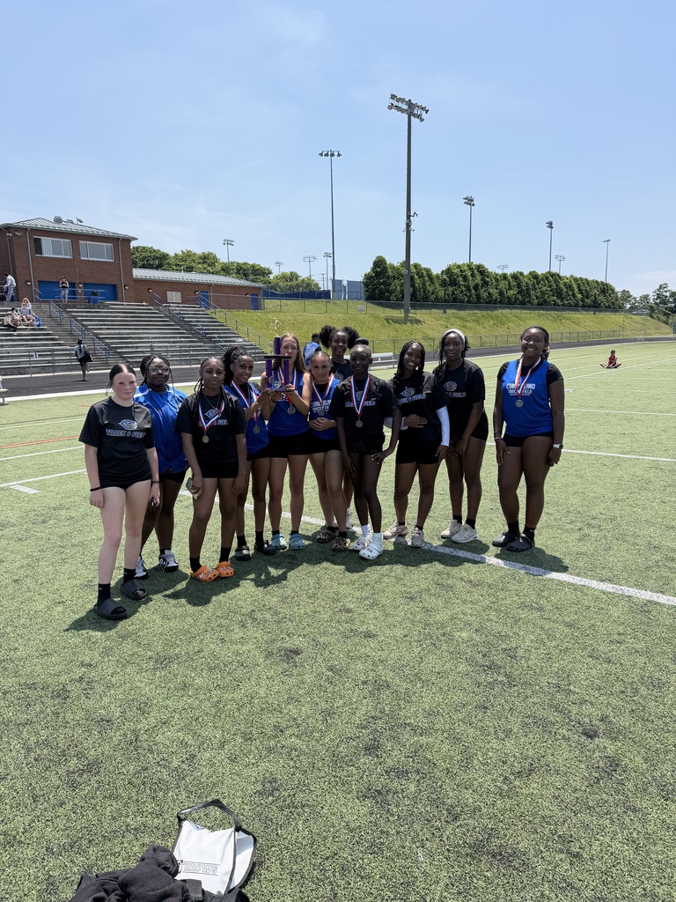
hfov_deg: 56.8
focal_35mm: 24
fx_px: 625
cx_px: 338
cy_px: 451
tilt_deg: -10.3
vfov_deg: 71.6
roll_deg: +1.3
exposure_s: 1/3759
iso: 80
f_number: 1.78
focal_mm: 6.76
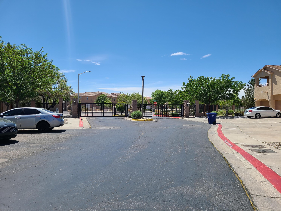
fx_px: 211
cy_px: 106
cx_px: 140
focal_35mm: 26
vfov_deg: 53.1
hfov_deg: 67.3
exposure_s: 1/2679
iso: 40
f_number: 1.8
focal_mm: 5.4
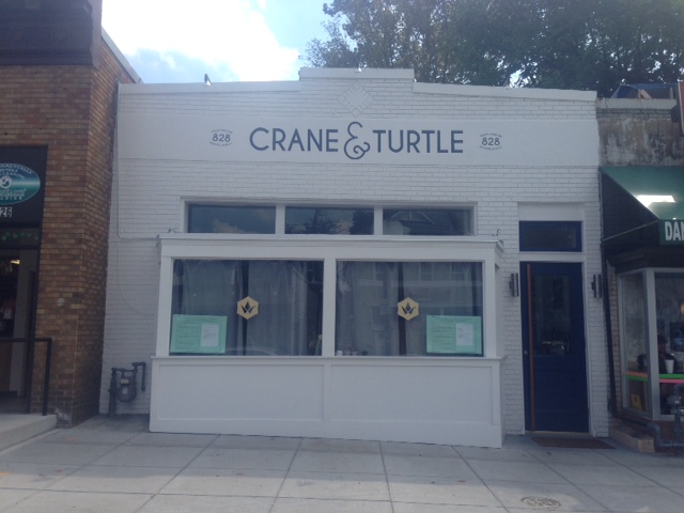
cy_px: 256
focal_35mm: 33
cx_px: 342
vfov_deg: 42.9
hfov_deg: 55.4
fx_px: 652
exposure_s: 1/1130
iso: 50
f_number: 2.4
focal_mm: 4.12
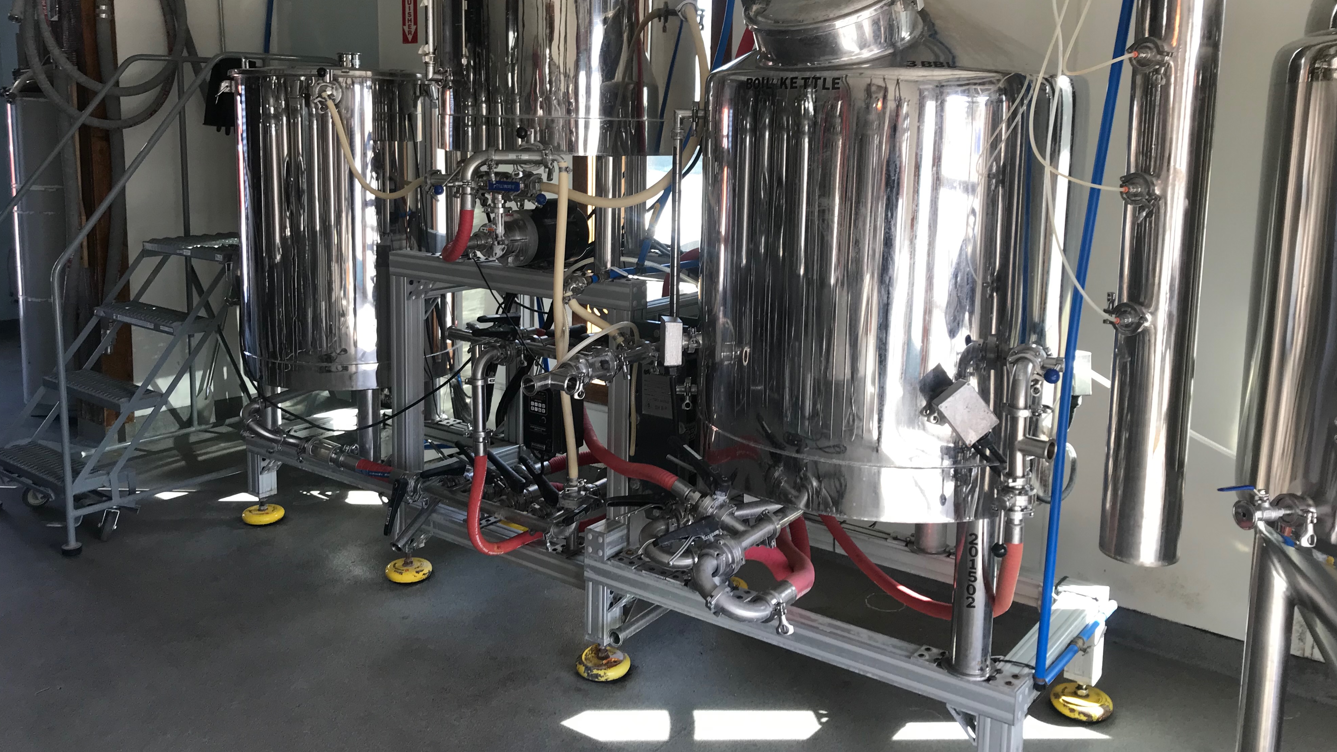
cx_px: 670
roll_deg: -1.5
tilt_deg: -6.6
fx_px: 1099
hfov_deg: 62.6
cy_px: 292
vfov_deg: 37.6
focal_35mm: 31
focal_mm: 3.99
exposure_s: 1/60
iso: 25
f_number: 1.8
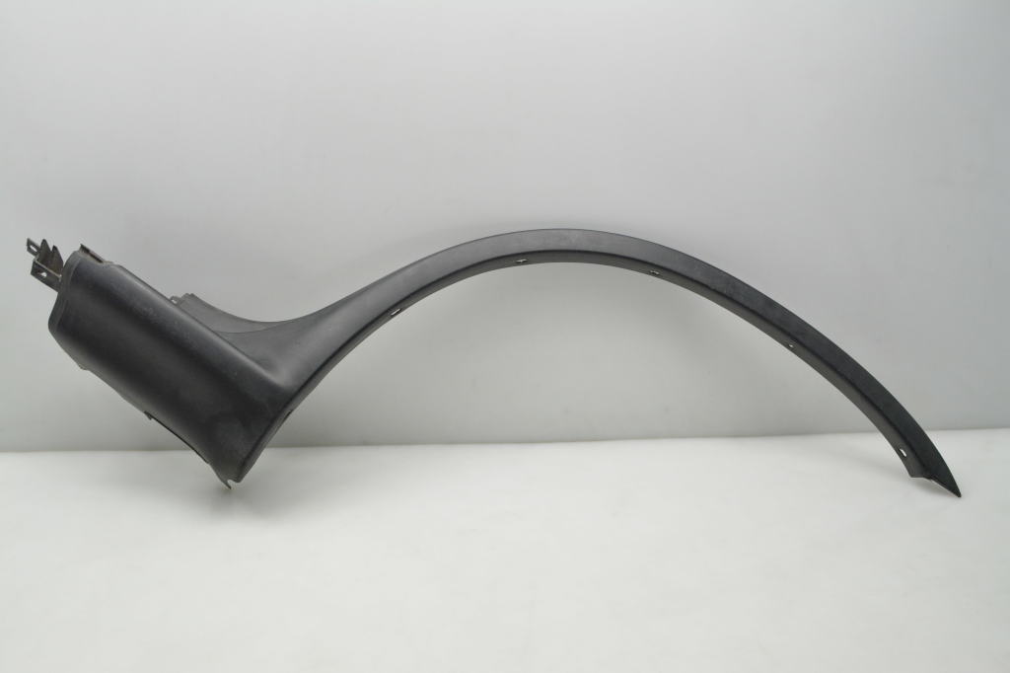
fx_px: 1010
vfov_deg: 36.8
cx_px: 505
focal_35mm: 36
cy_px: 336
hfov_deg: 53.1
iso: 2000
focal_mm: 24
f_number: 9
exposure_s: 1/320
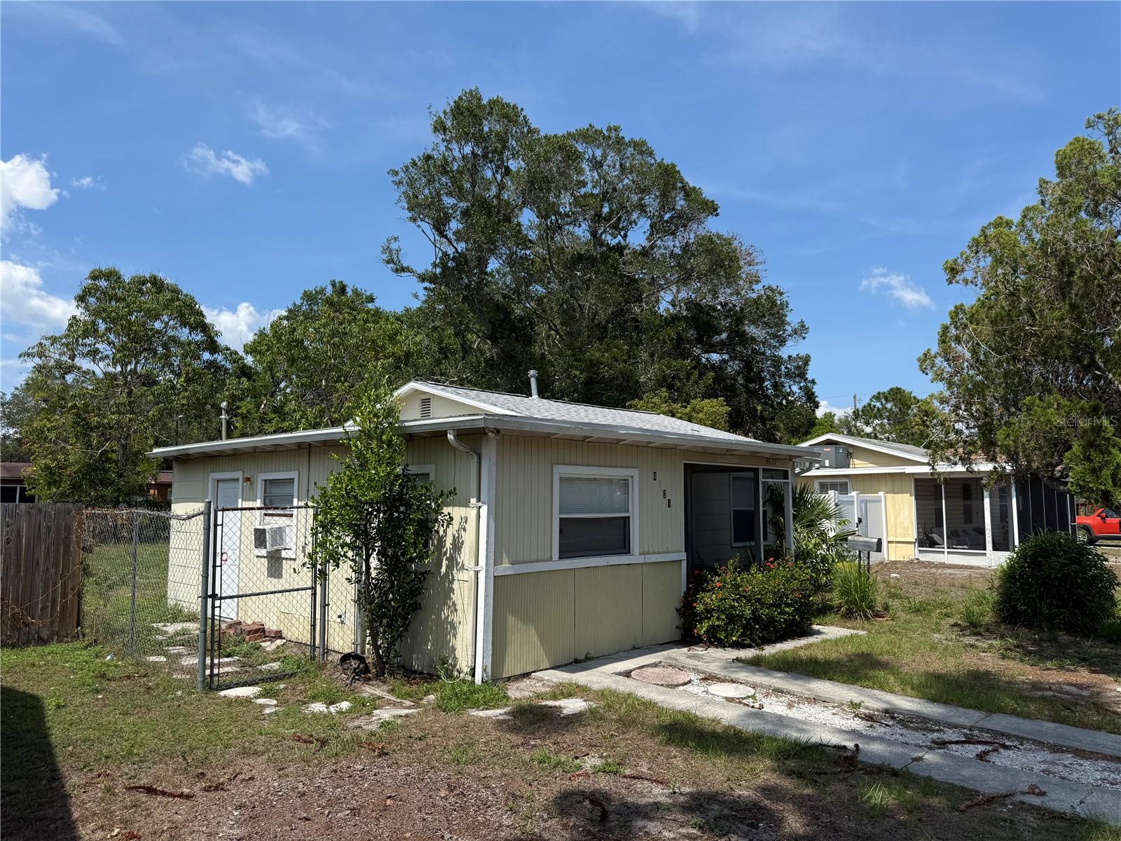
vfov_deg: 56.8
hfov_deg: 71.6
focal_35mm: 24
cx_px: 560
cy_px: 420
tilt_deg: +7.2
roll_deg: -1.0
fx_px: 777
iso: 80
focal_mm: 6.76
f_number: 1.78
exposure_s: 1/4405
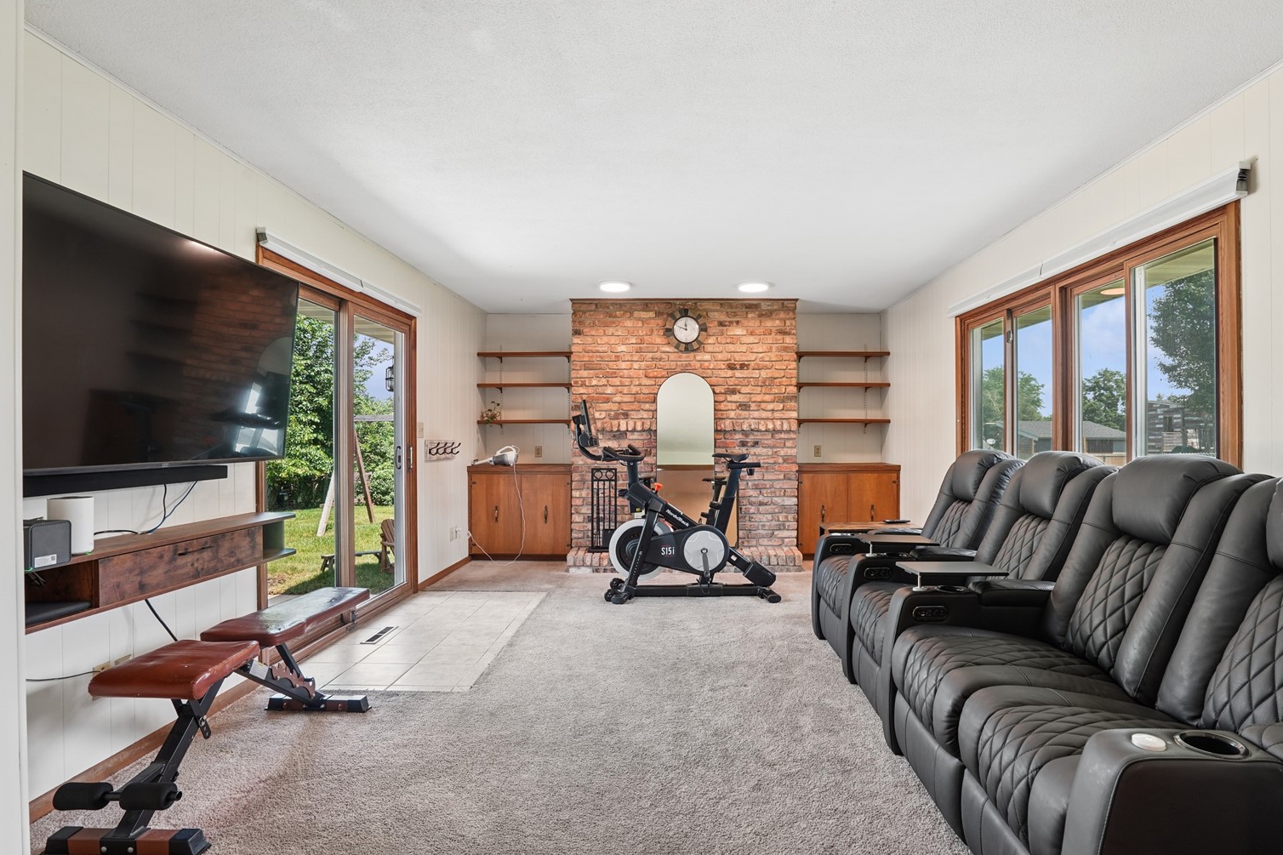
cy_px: 432
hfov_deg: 89.8
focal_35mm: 18
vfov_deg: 67.4
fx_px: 641
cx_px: 690
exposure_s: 1/15
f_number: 9
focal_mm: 16
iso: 400
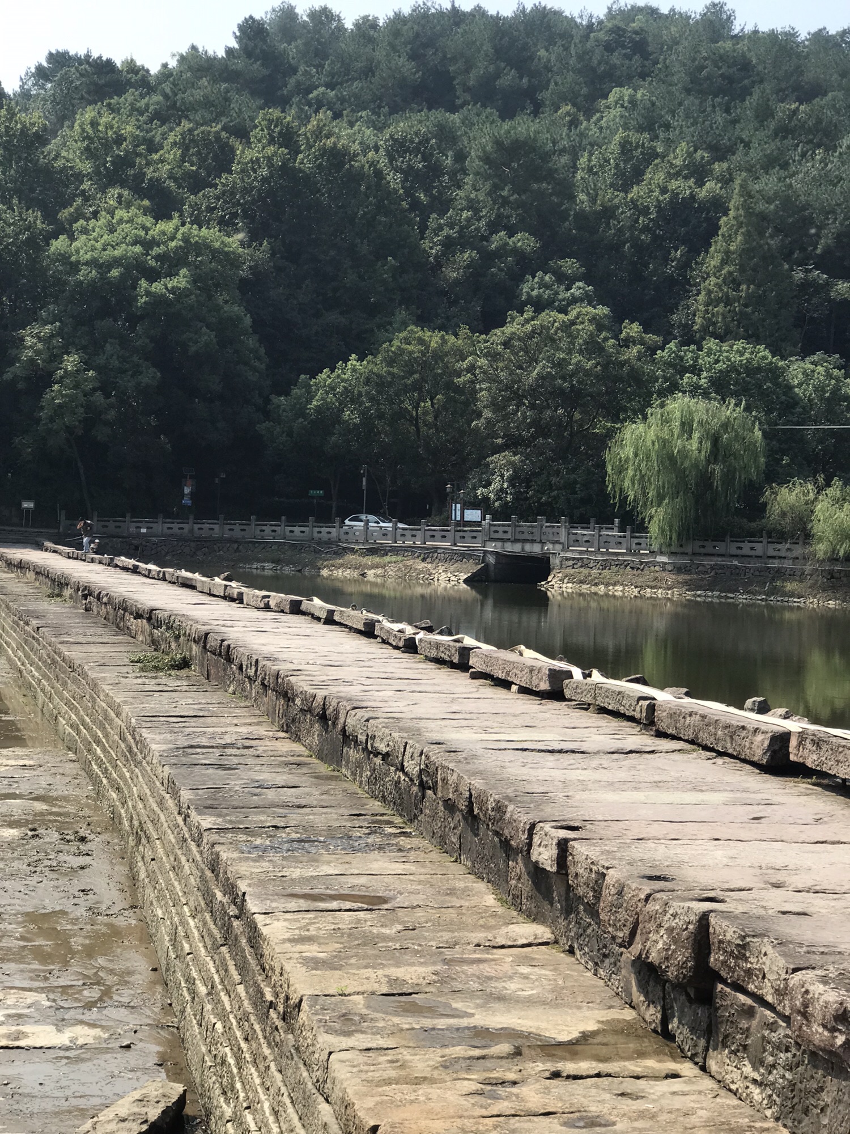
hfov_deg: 25.7
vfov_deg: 33.8
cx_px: 425
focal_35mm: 57
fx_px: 1866
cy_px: 567
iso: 20
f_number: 2.8
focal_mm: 6.6
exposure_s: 1/694
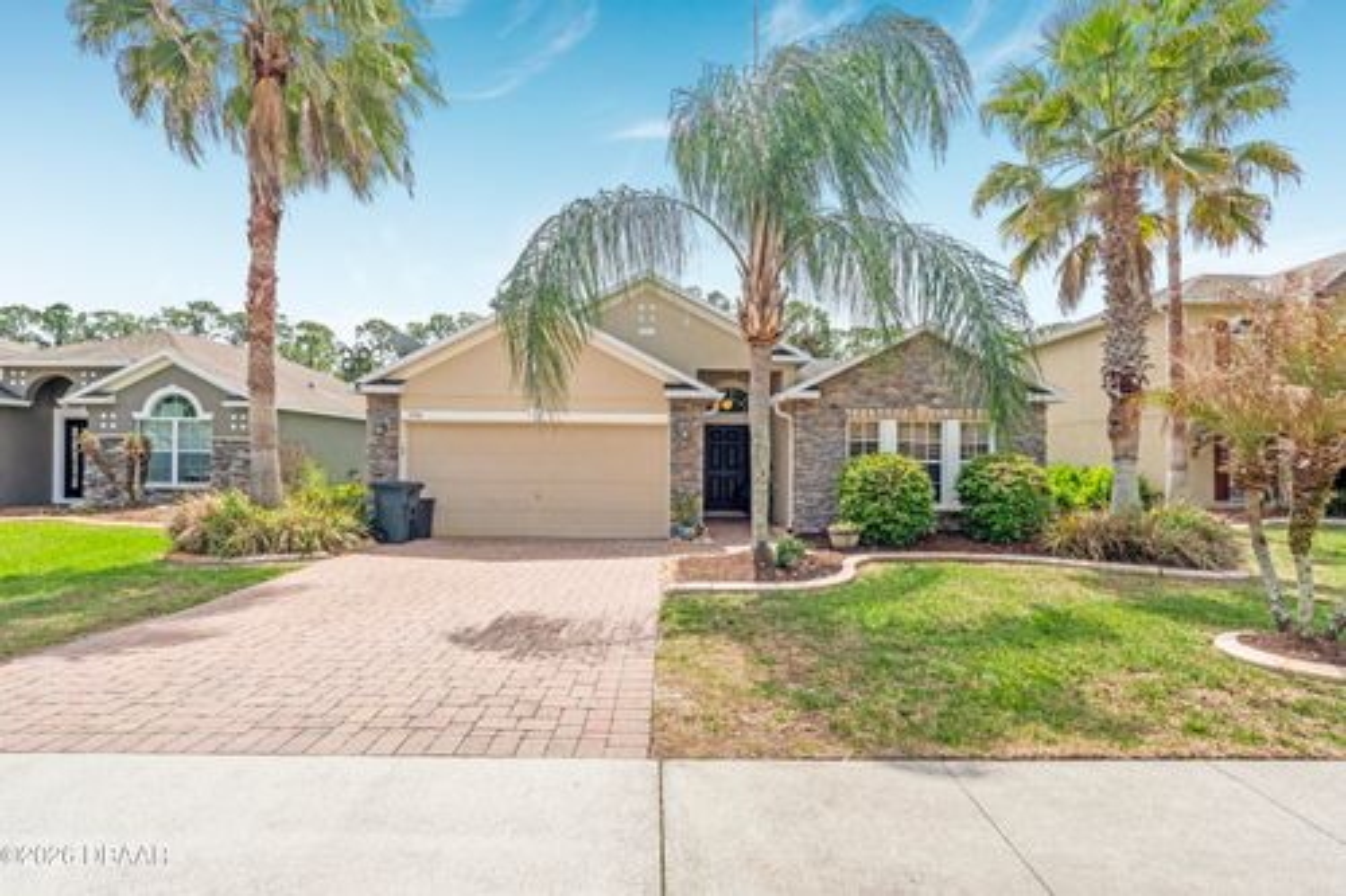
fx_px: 617
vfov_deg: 72.0
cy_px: 448
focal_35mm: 16
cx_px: 673
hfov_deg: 95.0
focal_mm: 11
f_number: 9
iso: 250
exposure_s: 1/4000
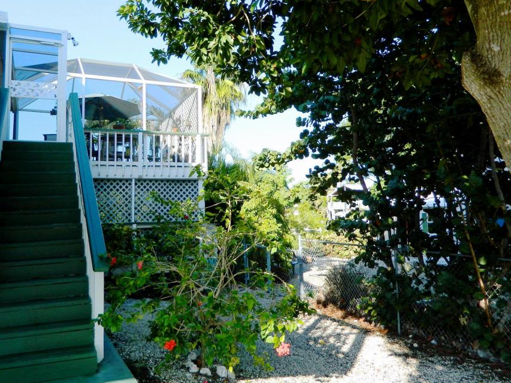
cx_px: 220
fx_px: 443
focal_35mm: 30
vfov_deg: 46.7
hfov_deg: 59.7
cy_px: 167
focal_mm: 4.5
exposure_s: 1/400
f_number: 3.1
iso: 80
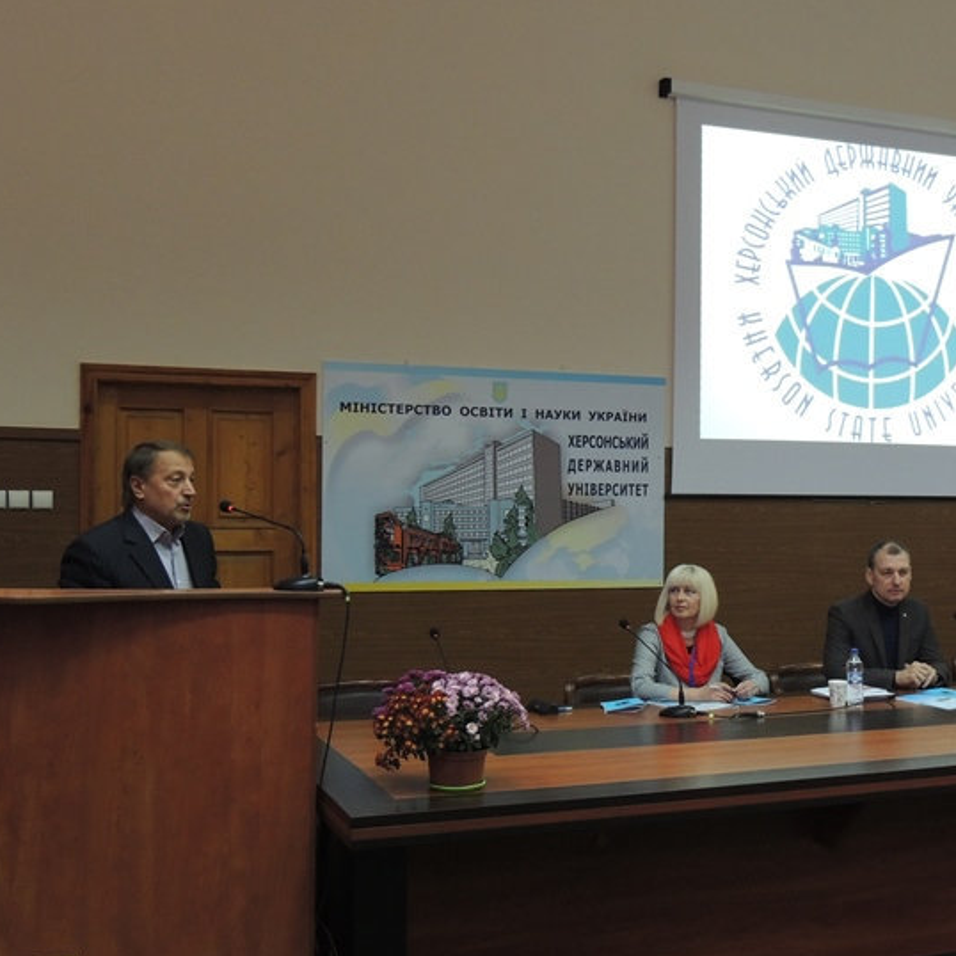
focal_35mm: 46
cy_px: 528
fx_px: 1437
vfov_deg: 36.8
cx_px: 657
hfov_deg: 36.3
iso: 400
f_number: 3.3
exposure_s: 1/25
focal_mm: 6.2
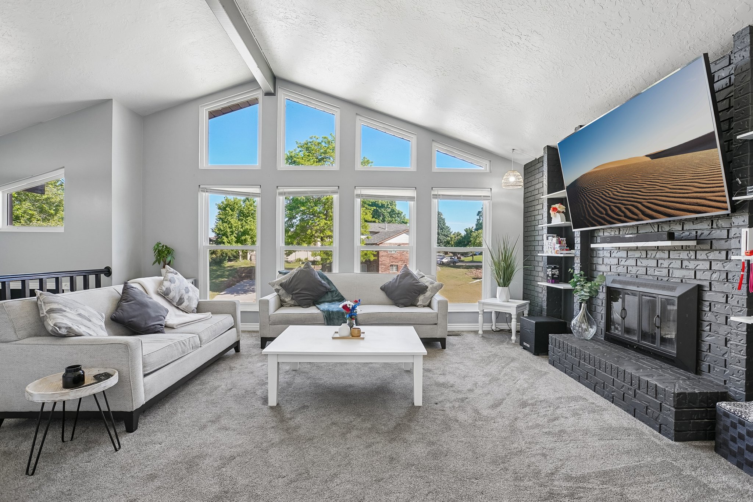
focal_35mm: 16
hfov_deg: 96.7
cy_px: 251
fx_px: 335
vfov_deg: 73.7
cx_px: 376
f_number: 8
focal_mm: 16
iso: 400
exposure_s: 1/60
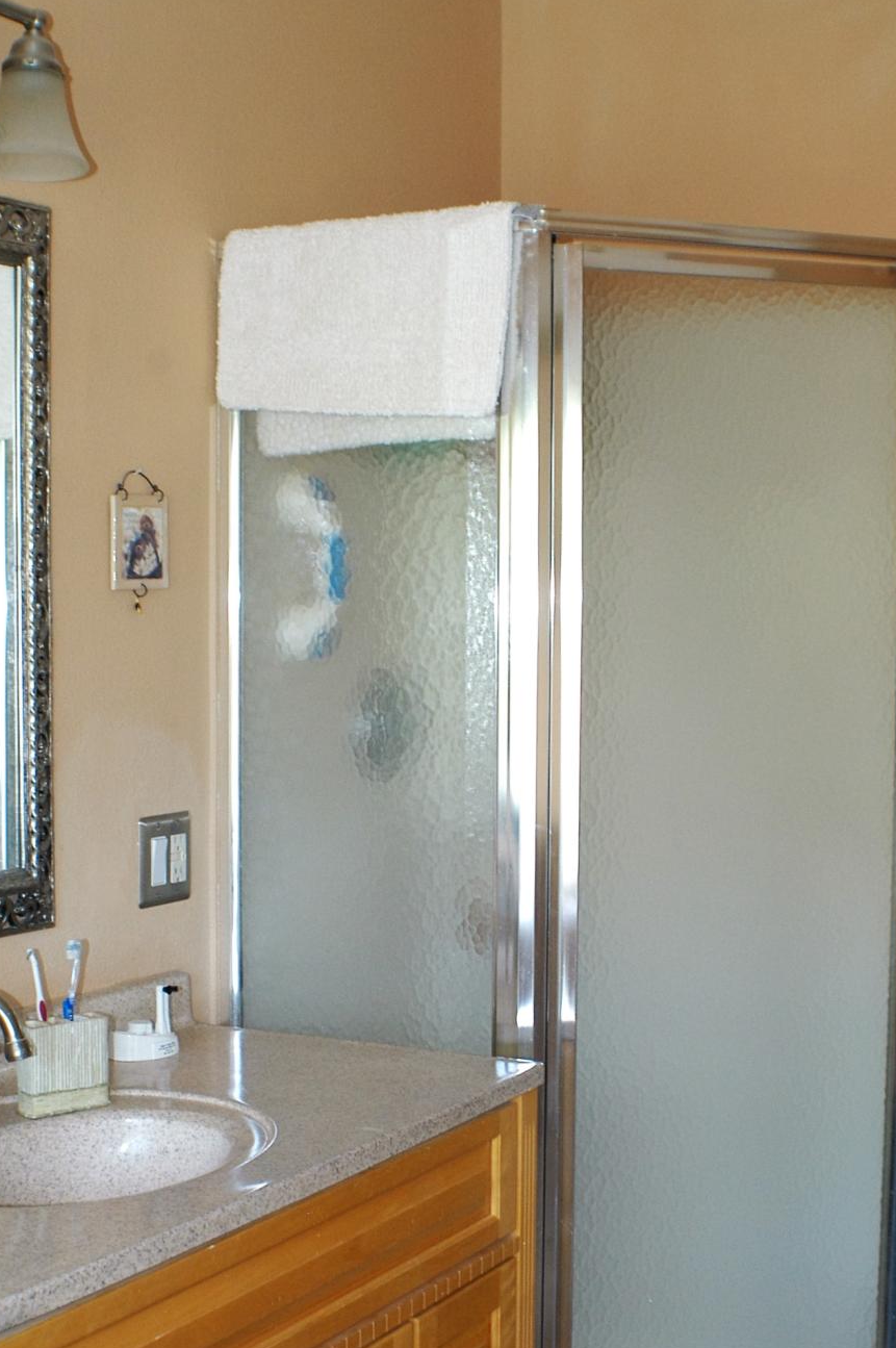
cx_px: 297
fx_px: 2684
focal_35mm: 72
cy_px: 696
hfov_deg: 18.9
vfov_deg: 28.2
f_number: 4.5
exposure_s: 1/60
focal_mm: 31
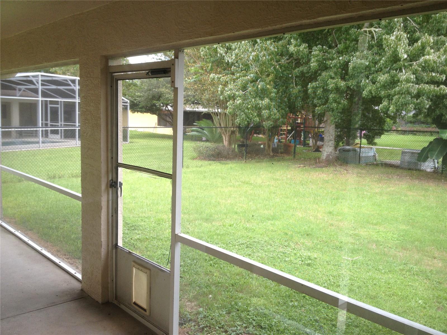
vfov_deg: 40.7
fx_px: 452
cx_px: 224
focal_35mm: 35
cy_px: 168
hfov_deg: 52.6
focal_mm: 4.28
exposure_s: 1/129
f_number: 2.4
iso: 50
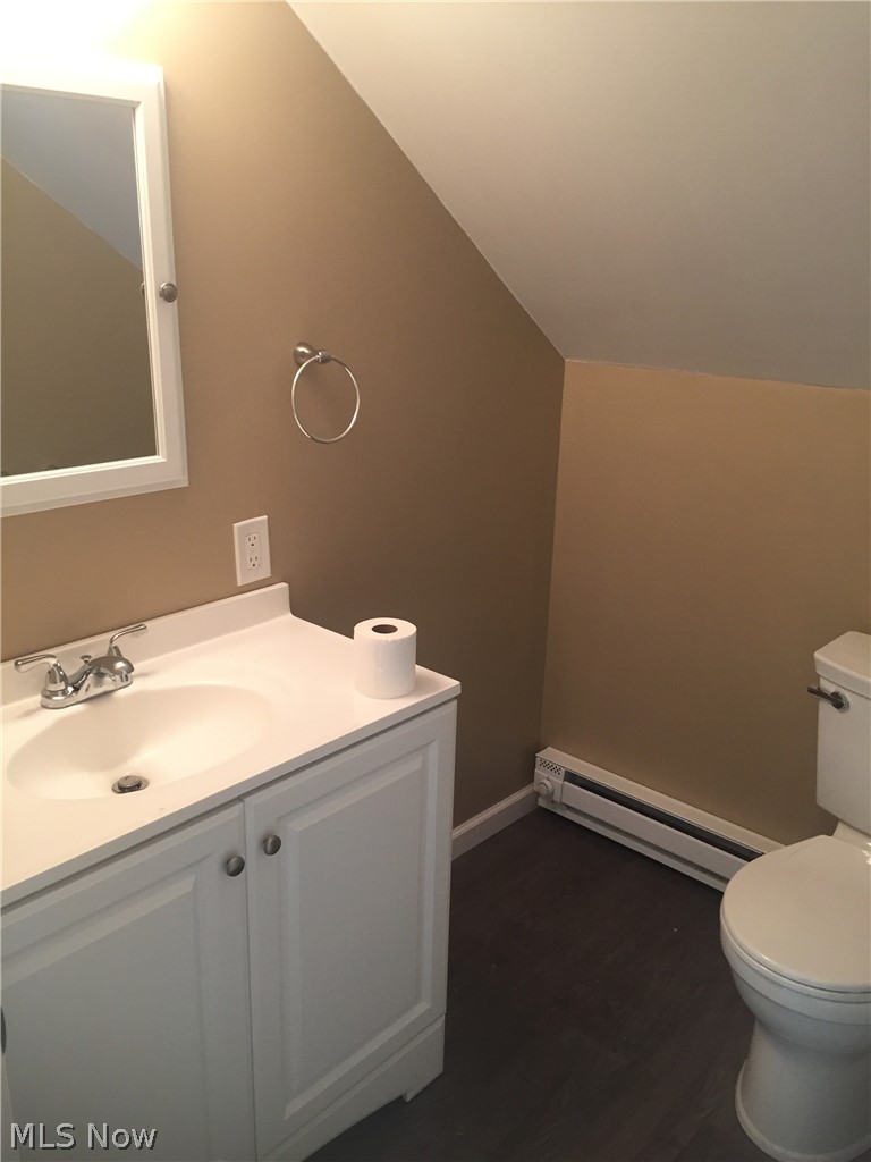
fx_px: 973
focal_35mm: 29
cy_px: 581
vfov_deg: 61.7
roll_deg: -0.1
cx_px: 436
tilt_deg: -20.7
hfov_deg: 48.2
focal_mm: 4.15
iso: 100
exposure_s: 1/30
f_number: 2.2
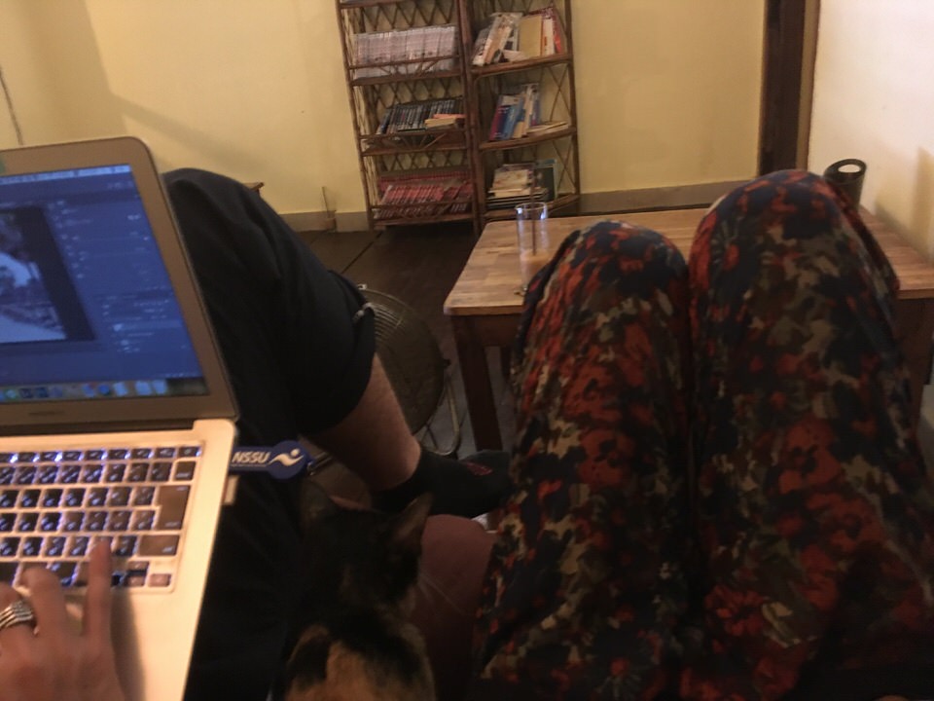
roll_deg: +5.8
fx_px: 782
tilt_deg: -24.4
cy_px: 350
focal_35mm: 29
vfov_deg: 48.2
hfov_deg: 61.7
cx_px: 467
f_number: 2.2
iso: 400
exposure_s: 1/17
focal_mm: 4.15
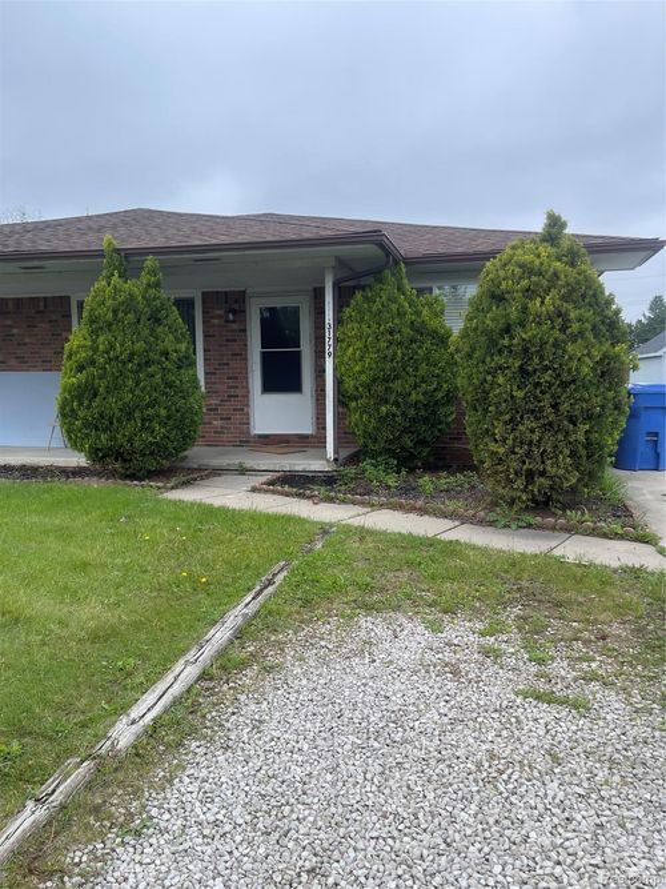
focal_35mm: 25
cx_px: 333
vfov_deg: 69.4
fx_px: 642
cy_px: 444
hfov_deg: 54.9
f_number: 1.6
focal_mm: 5.1
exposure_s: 1/2083
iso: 32
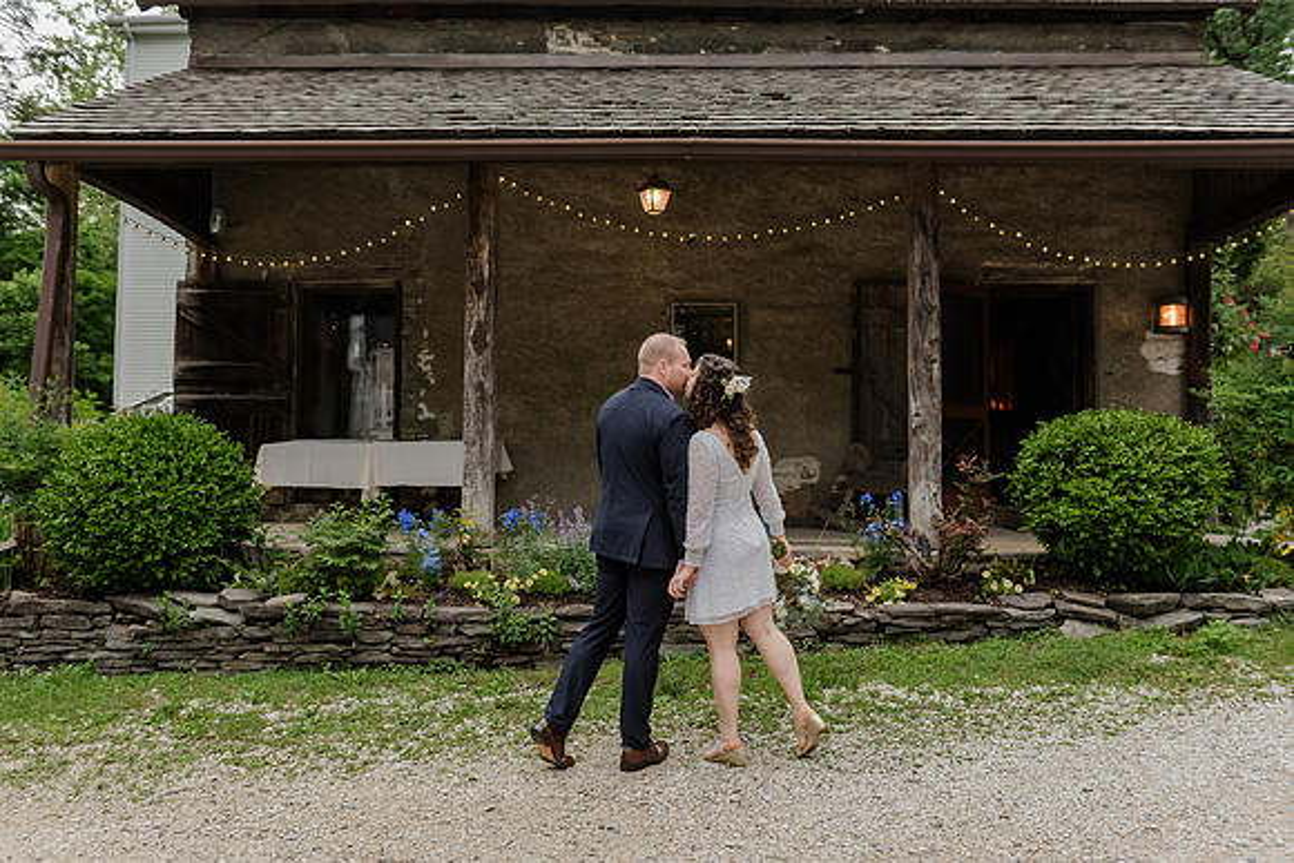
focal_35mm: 32
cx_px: 645
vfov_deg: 40.6
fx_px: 1167
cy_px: 429
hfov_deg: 58.0
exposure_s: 1/320
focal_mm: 32
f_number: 4
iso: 800
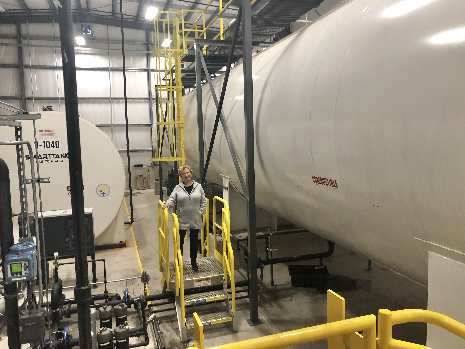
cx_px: 232
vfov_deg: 49.7
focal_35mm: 28
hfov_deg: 63.4
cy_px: 174
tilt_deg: -5.1
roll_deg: +2.4
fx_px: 376
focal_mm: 3.99
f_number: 1.8
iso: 40
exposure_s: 1/20
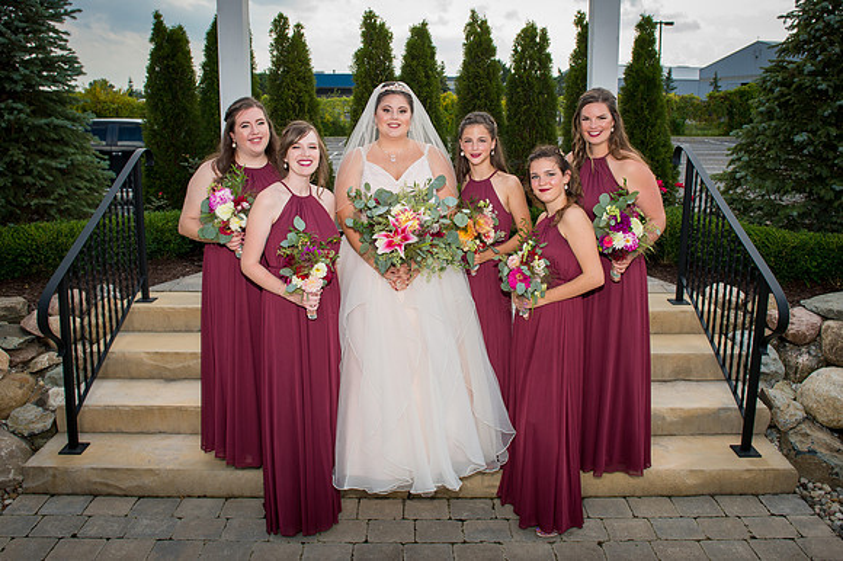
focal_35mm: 31
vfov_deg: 42.7
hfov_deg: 61.1
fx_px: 714
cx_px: 417
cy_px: 232
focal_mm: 24
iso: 100
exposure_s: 1/250
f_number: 4.8
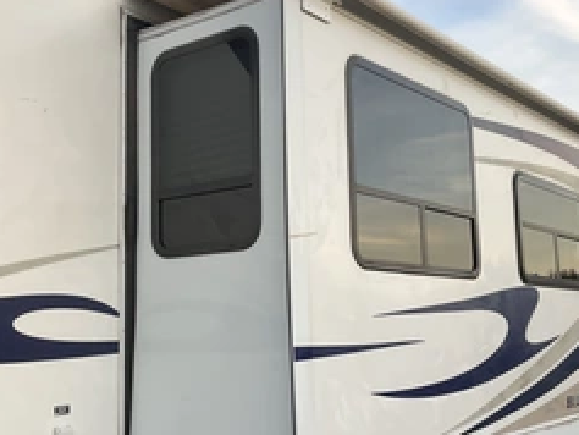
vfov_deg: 29.7
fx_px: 820
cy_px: 239
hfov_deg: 38.9
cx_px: 269
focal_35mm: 49
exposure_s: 1/209
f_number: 1.8
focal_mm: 3
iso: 20
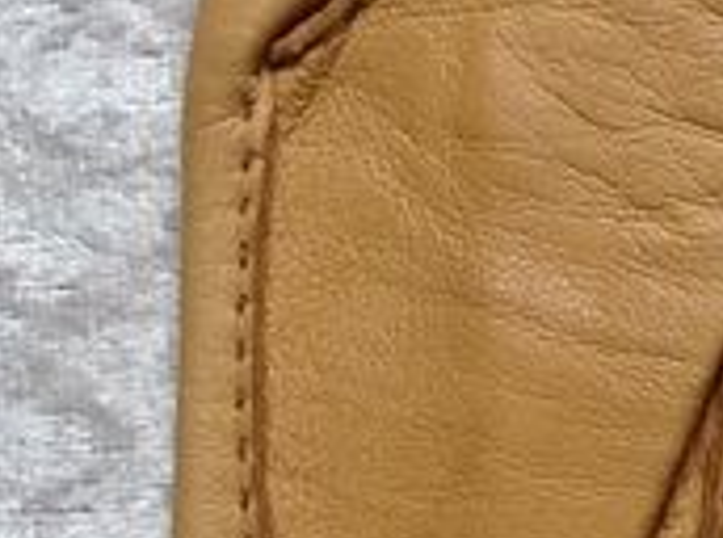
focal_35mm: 204
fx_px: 4249
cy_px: 187
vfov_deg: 7.2
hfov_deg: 9.0
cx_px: 1555
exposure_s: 1/120
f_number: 2.4
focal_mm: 4.28
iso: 100
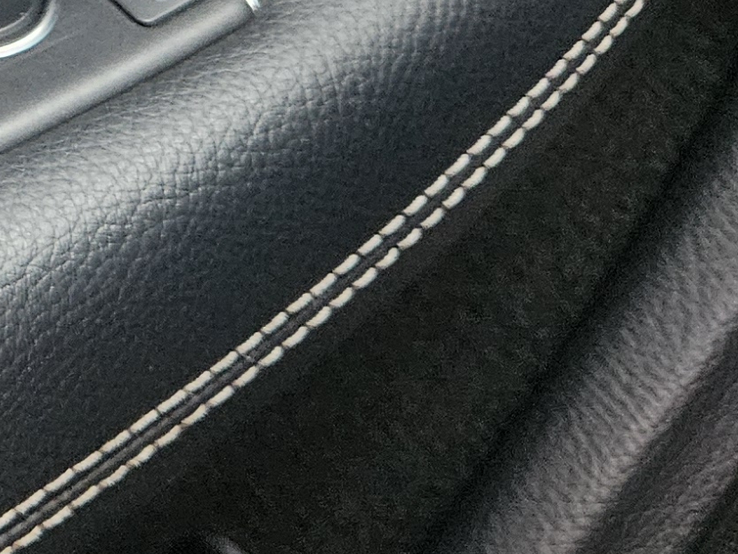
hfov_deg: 14.9
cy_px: -435
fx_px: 2367
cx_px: -685
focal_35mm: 111
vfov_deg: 12.3
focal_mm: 5.4
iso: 1000
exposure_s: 1/240
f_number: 1.8
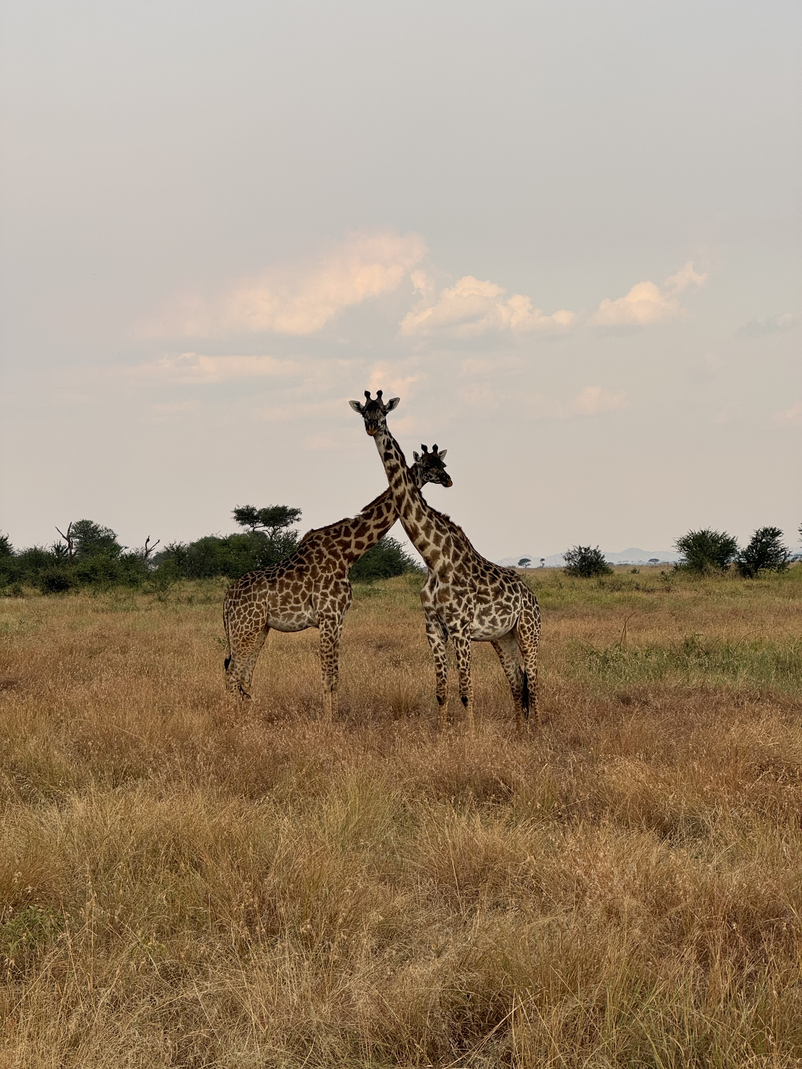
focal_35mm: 77
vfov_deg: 25.3
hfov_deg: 19.1
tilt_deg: -0.1
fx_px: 2379
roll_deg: +2.1
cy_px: 534
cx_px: 401
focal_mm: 9
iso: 25
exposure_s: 1/238
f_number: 2.8
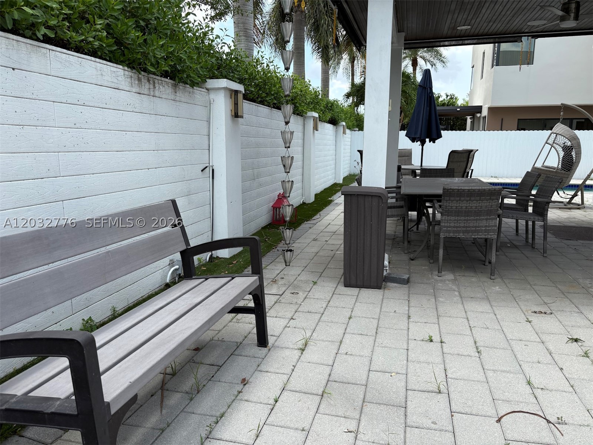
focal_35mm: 26
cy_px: 222
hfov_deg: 67.3
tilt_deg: -9.4
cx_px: 296
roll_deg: -0.7
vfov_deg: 53.0
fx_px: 445
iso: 50
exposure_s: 1/1287
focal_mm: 5.96
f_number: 1.6
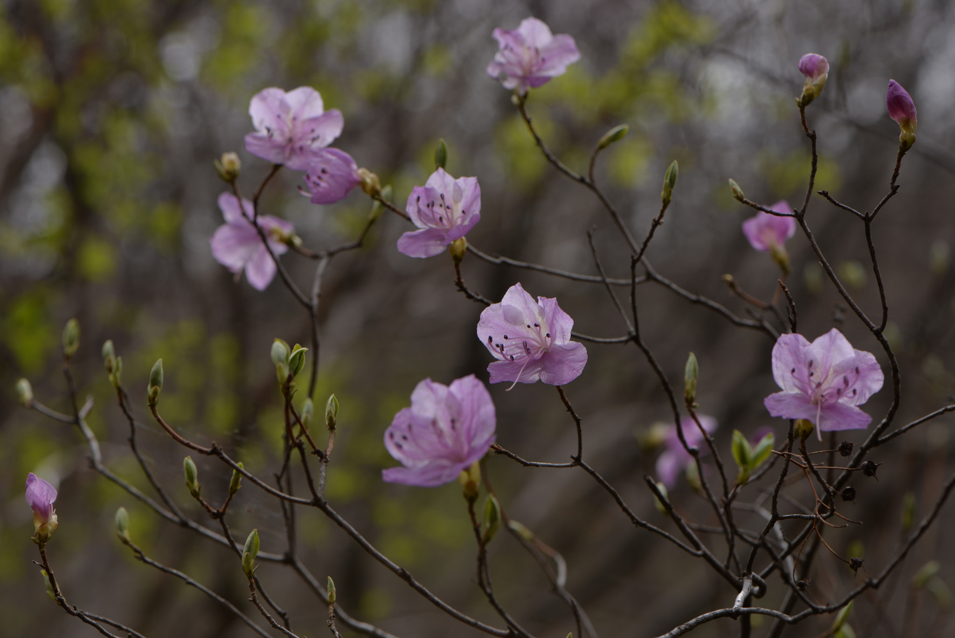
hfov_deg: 19.4
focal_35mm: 105
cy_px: 319
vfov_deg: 13.1
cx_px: 478
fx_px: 2786
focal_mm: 105
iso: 100
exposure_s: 1/160
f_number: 10
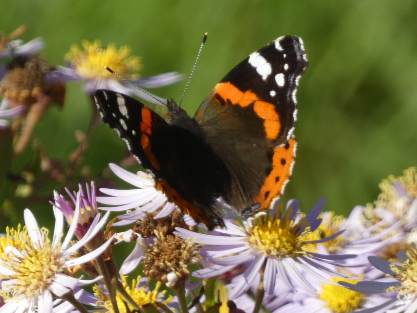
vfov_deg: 1.7
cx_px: 208
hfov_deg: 2.3
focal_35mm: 855
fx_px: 10301
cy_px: 156
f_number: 5.6
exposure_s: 1/160
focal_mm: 153.1
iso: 80
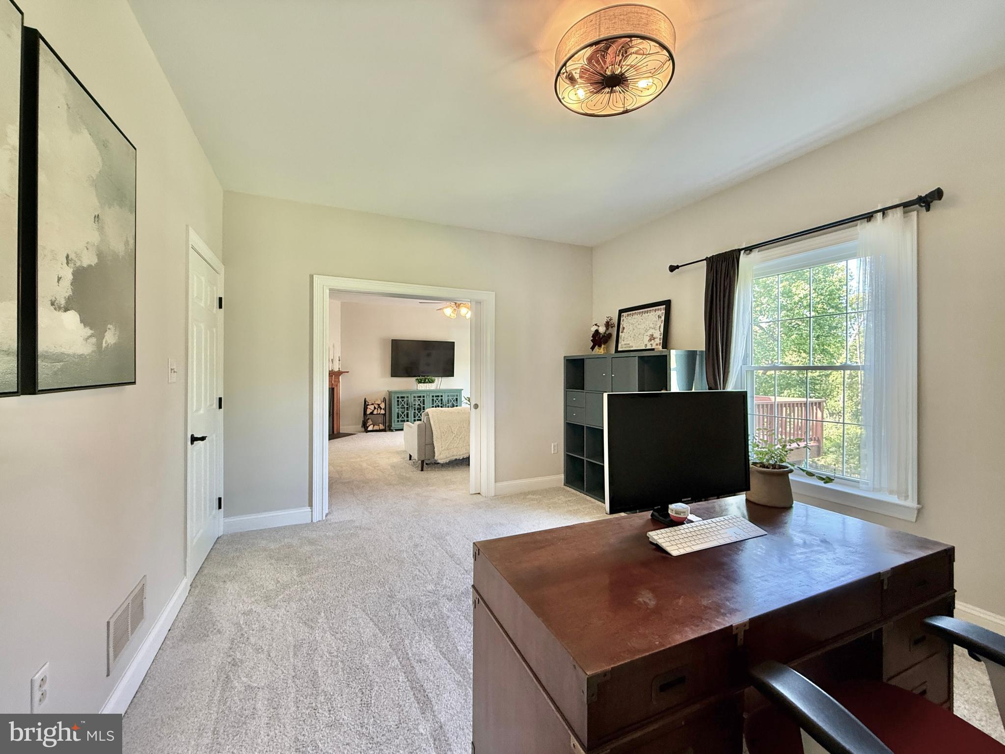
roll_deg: -0.3
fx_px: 406
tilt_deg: -0.4
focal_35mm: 14
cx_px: 502
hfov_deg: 102.1
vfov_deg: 85.7
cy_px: 377
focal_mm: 2.22
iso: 320
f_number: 2.2
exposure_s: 1/60
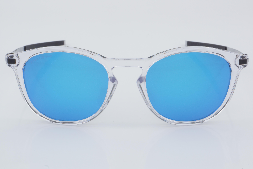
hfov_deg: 27.0
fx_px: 527
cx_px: 126
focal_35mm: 75
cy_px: 84
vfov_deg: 18.2
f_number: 32
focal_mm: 50
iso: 100
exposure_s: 1/4
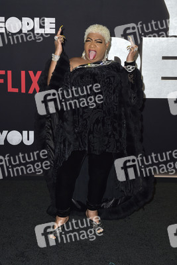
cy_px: 132
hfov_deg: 27.0
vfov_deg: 39.6
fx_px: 368
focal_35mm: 50
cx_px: 88
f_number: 6.3
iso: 500
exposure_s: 1/250
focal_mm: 50
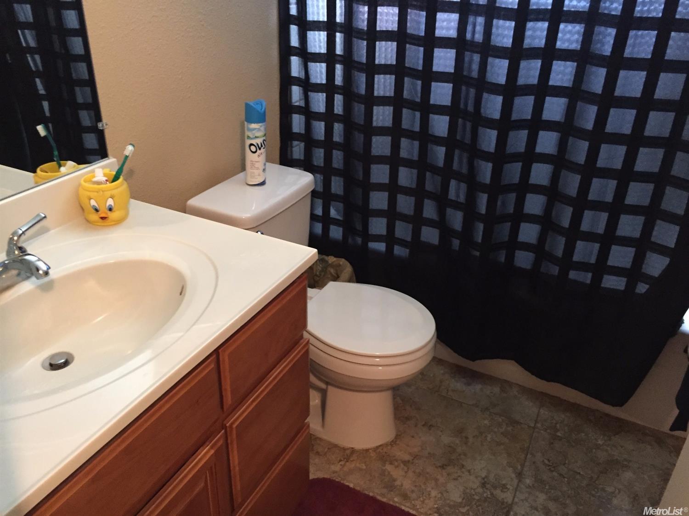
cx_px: 344
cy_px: 258
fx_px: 577
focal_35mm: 29
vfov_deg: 48.2
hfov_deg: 61.7
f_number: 2.2
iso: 250
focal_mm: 4.15
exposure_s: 1/17
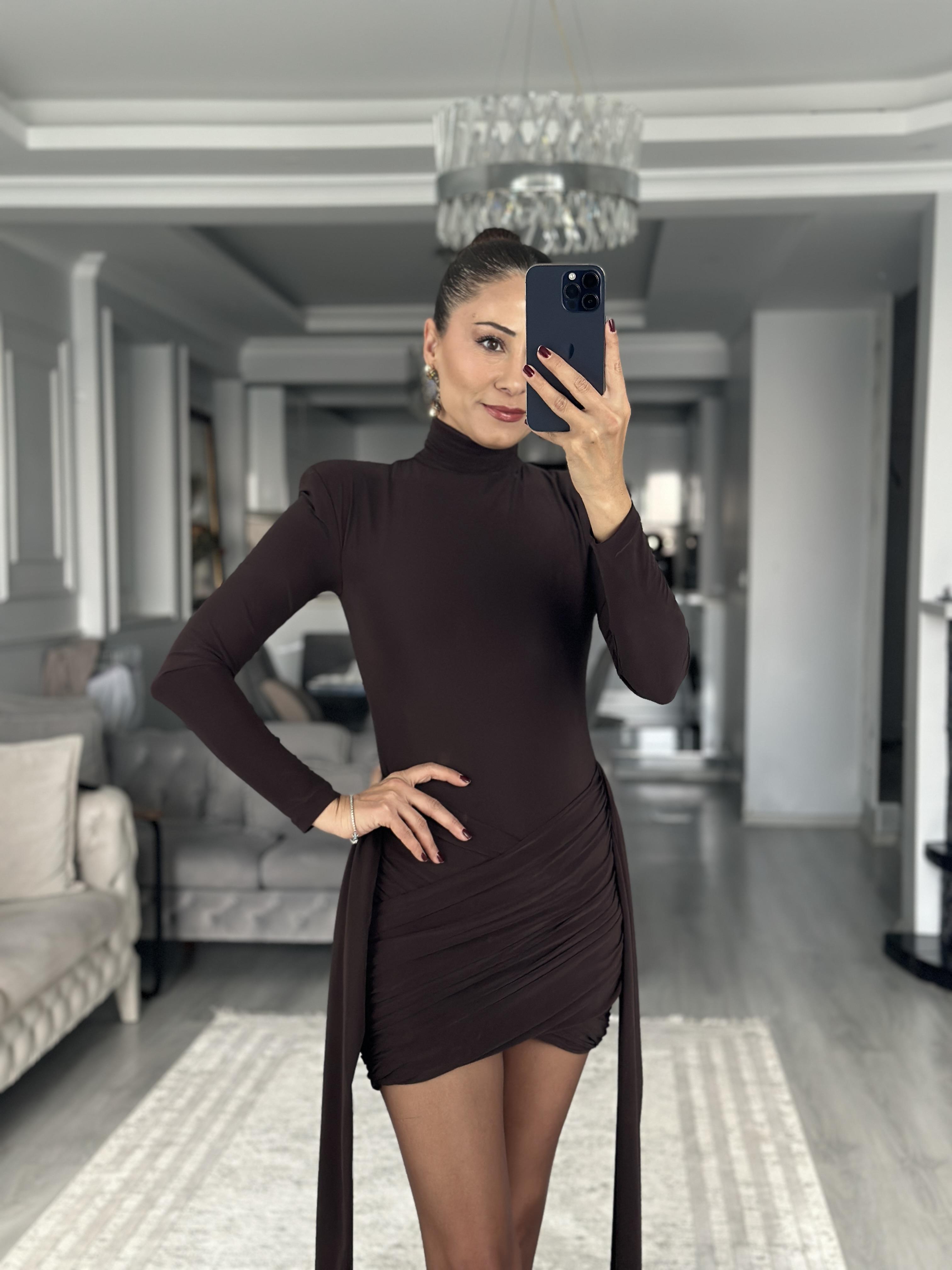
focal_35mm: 48
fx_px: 1760
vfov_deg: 39.7
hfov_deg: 30.3
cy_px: 635
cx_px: 476
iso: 250
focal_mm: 6.86
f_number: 1.78
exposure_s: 1/60
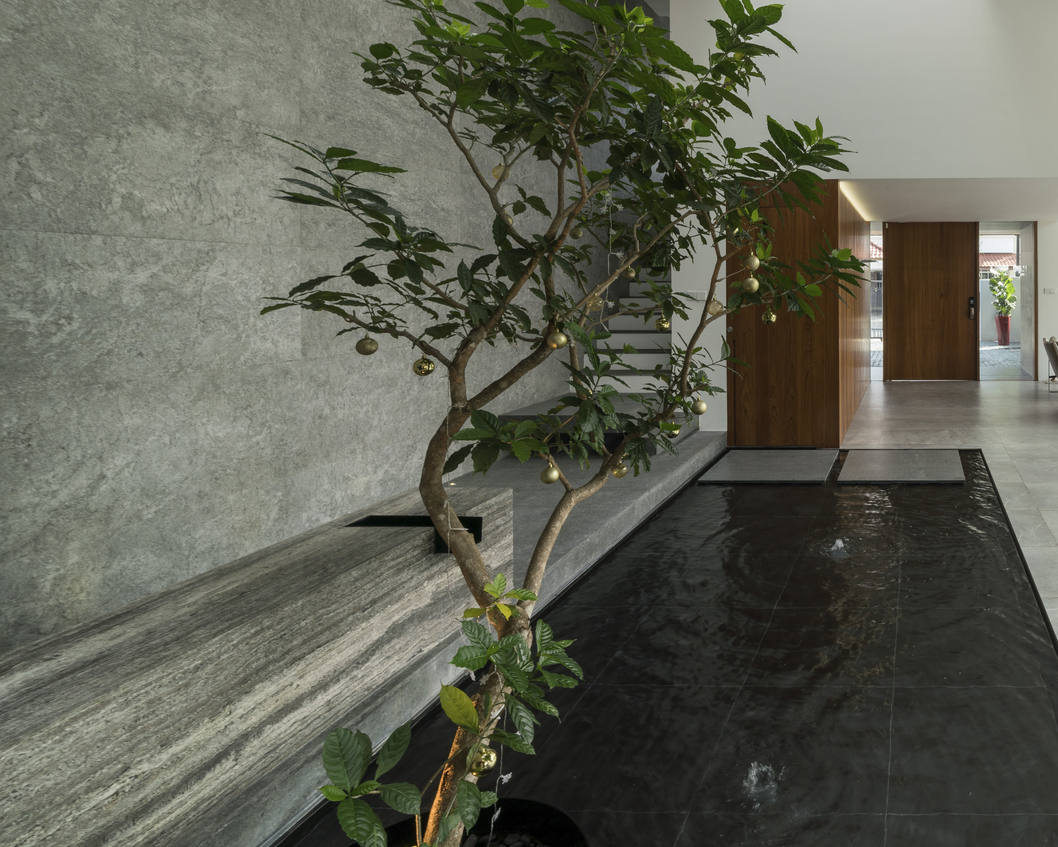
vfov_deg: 66.3
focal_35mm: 20
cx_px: 908
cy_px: 282
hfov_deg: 68.9
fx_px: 626
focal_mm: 12
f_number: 11
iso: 200
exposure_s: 1/15
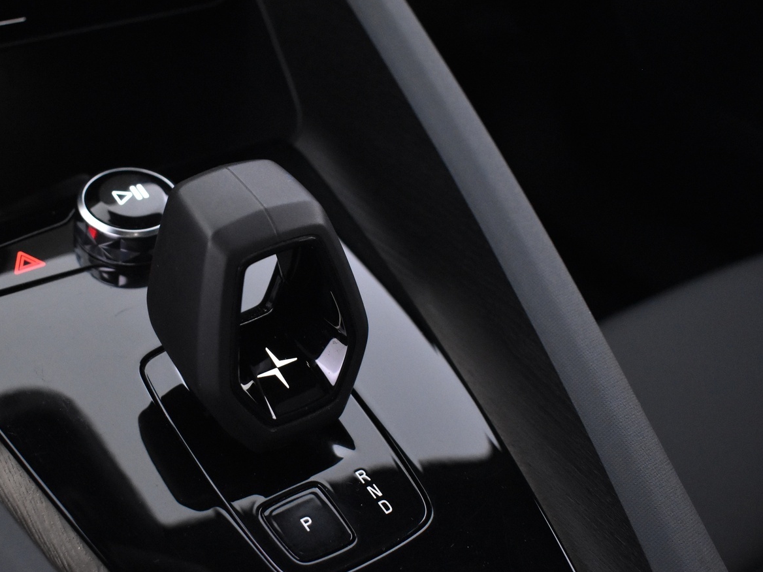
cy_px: 315
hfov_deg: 39.2
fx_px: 1058
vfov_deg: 30.2
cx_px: 253
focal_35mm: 48
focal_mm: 24
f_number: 4
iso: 3200
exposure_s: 1/30
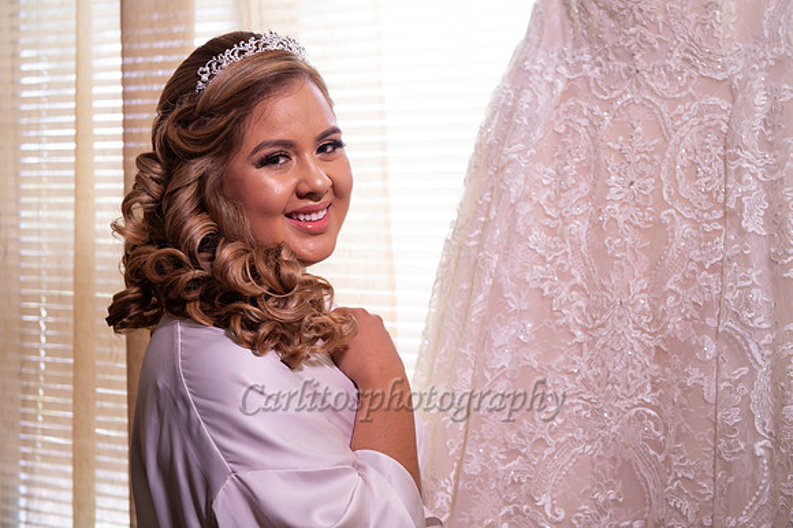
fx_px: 1453
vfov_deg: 20.6
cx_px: 396
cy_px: 264
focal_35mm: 66
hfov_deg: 30.5
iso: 400
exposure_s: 1/60
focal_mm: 66
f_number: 4
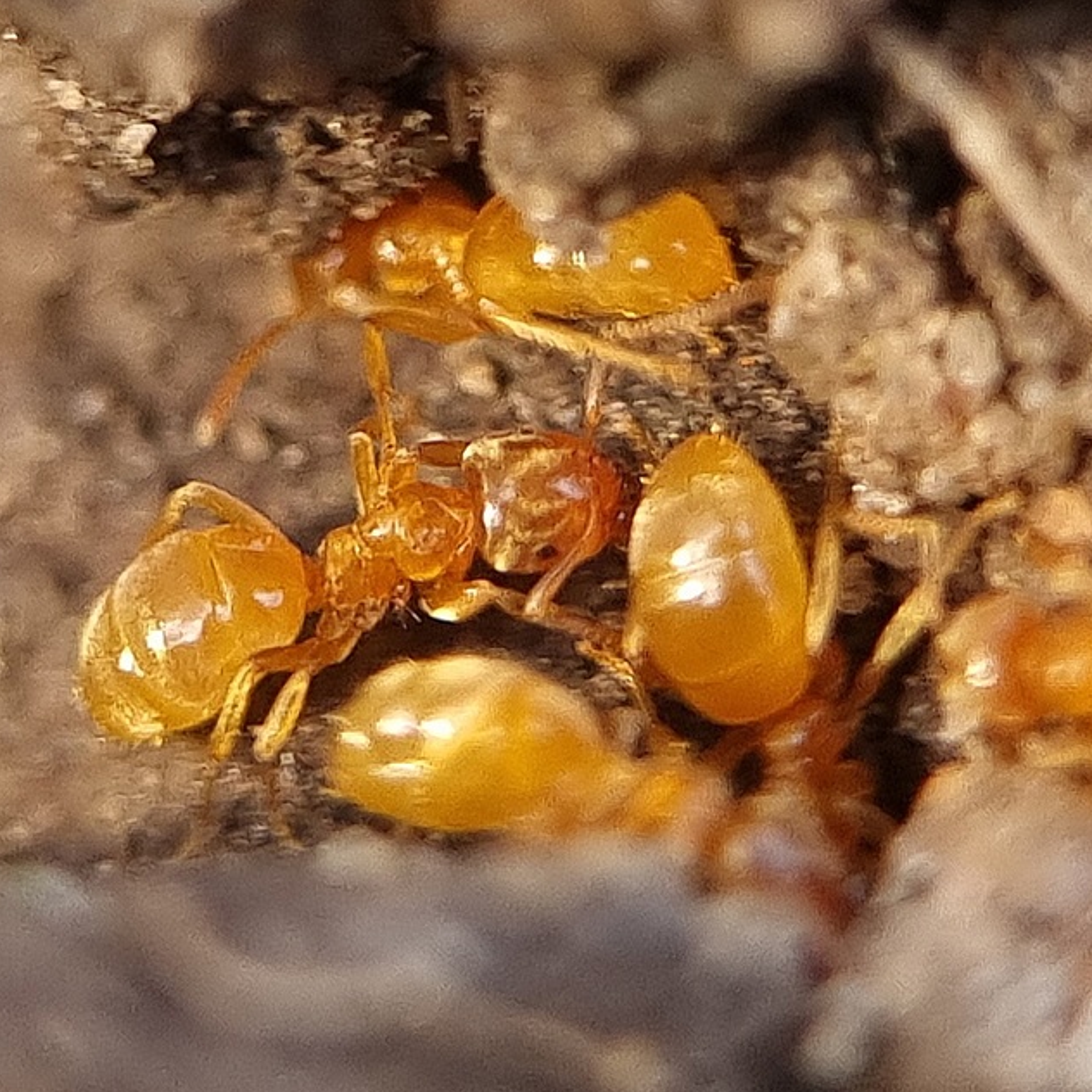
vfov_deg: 52.5
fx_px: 1106
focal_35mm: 31
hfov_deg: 51.5
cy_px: 549
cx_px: 359
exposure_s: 1/50
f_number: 1.8
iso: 125
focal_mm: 5.4
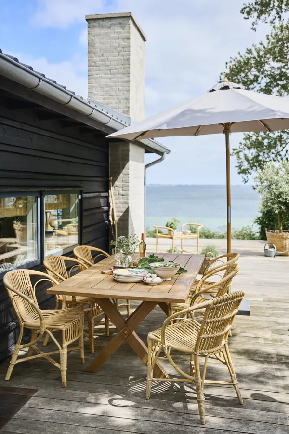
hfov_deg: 35.1
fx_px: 458
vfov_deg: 50.7
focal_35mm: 38
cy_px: 217
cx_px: 144
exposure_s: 1/800
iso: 100
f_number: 2.8
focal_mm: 38
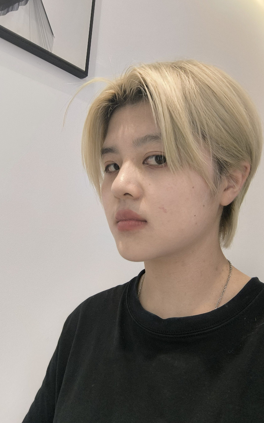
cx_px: 146
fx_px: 299
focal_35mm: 26
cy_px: 211
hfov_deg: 47.5
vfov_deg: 70.4
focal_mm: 3.26
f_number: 2.45
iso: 100
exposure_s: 1/100
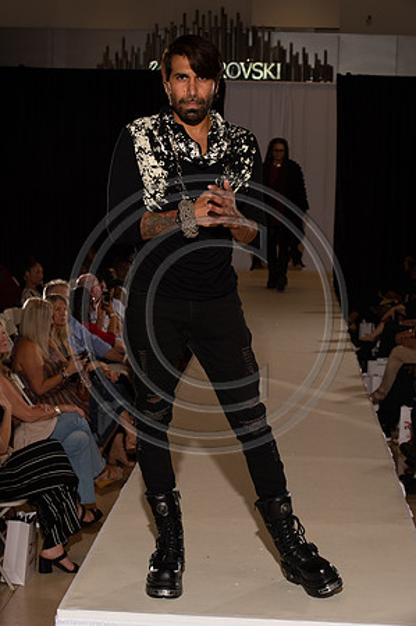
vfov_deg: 26.0
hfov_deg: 17.5
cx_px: 208
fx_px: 1355
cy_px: 313
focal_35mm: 78
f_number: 9
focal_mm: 78
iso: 800
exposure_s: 1/250
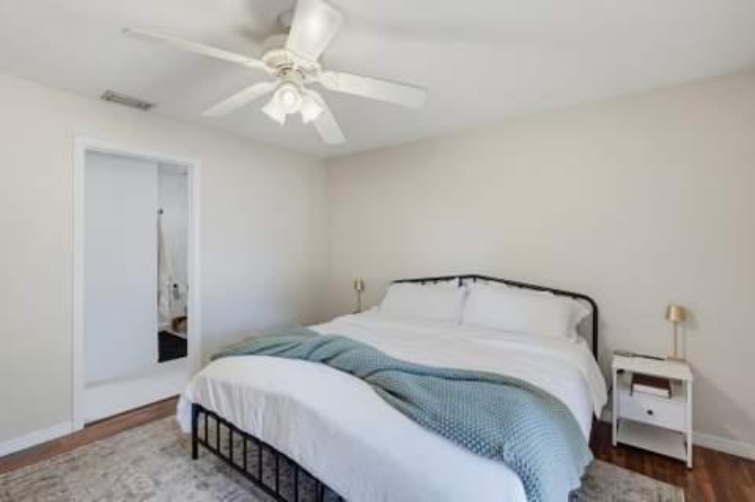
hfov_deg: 93.3
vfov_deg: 70.3
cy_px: 251
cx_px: 378
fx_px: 356
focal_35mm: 17
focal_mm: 17
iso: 800
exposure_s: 1/50
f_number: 3.5
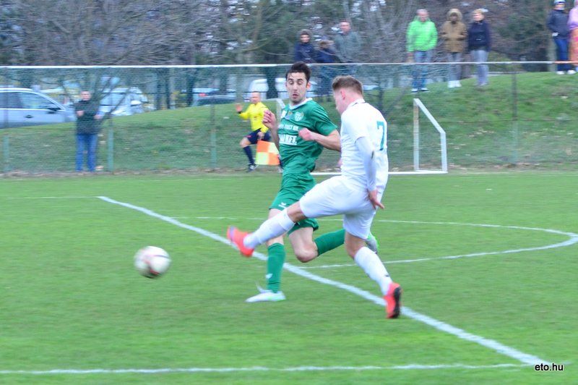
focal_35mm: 105
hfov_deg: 19.5
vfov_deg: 13.0
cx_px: 289
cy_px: 192
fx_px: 1684
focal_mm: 70
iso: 500
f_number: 5
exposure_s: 1/250
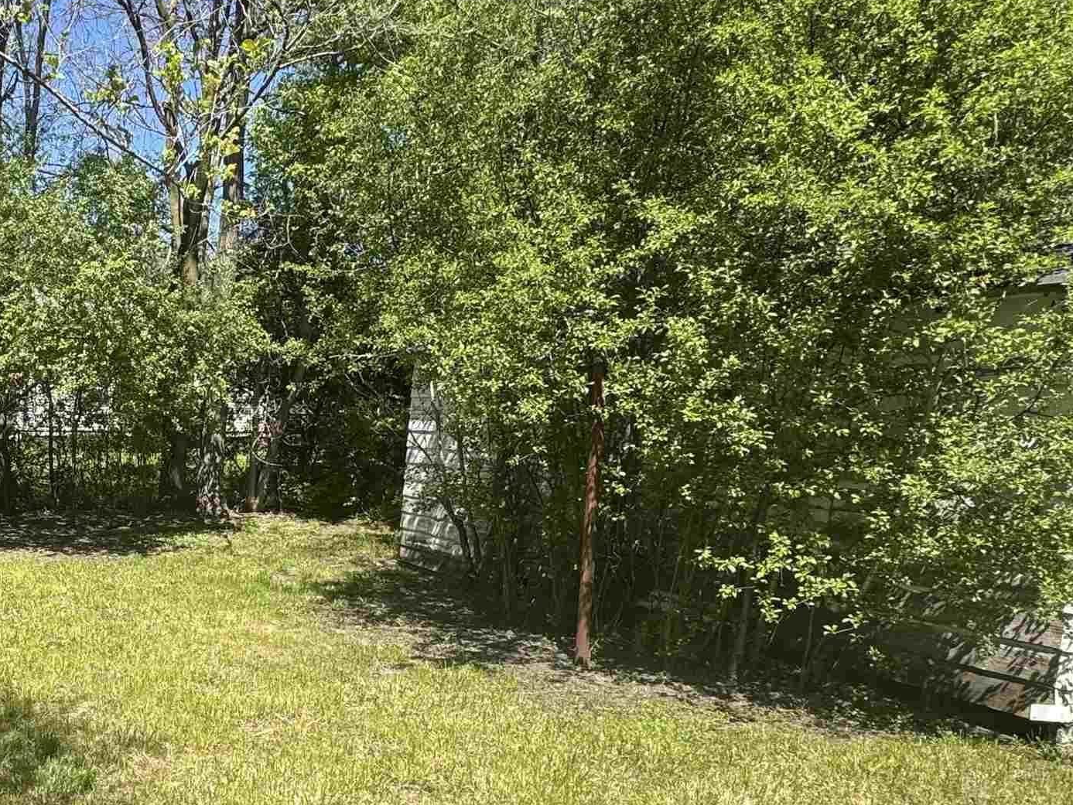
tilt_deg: -7.8
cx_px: 84
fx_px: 961
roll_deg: -2.2
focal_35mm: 31
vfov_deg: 45.2
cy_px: 484
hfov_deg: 50.8
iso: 50
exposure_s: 1/921
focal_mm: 2.22
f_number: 2.2
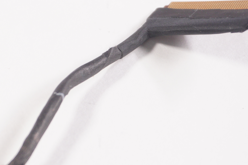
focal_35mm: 134
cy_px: 67
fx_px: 922
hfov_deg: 14.8
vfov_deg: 10.2
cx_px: -43
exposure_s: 1/160
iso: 400
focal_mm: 32
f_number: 5.6
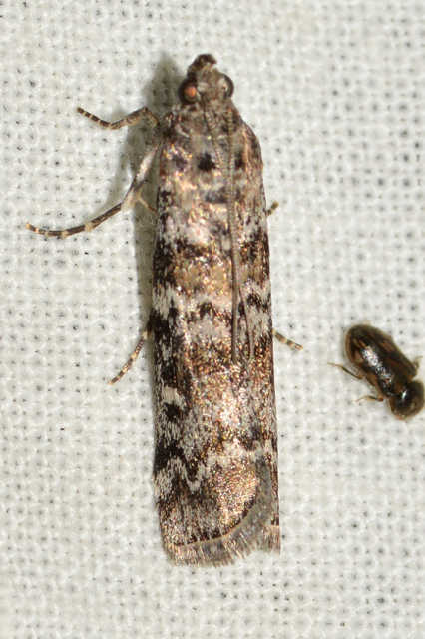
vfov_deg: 13.7
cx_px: 212
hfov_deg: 9.1
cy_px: 320
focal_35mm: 150
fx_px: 2659
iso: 100
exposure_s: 1/125
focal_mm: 100
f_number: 20
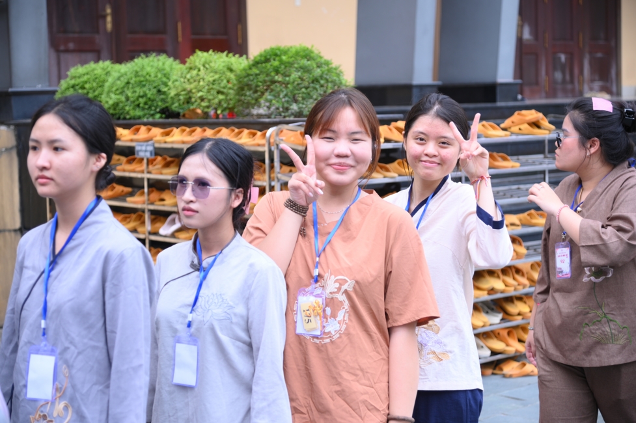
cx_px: 318
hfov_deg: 28.9
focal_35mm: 70
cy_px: 212
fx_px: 1236
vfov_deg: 19.4
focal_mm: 70
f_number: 4
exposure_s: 1/500
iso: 320
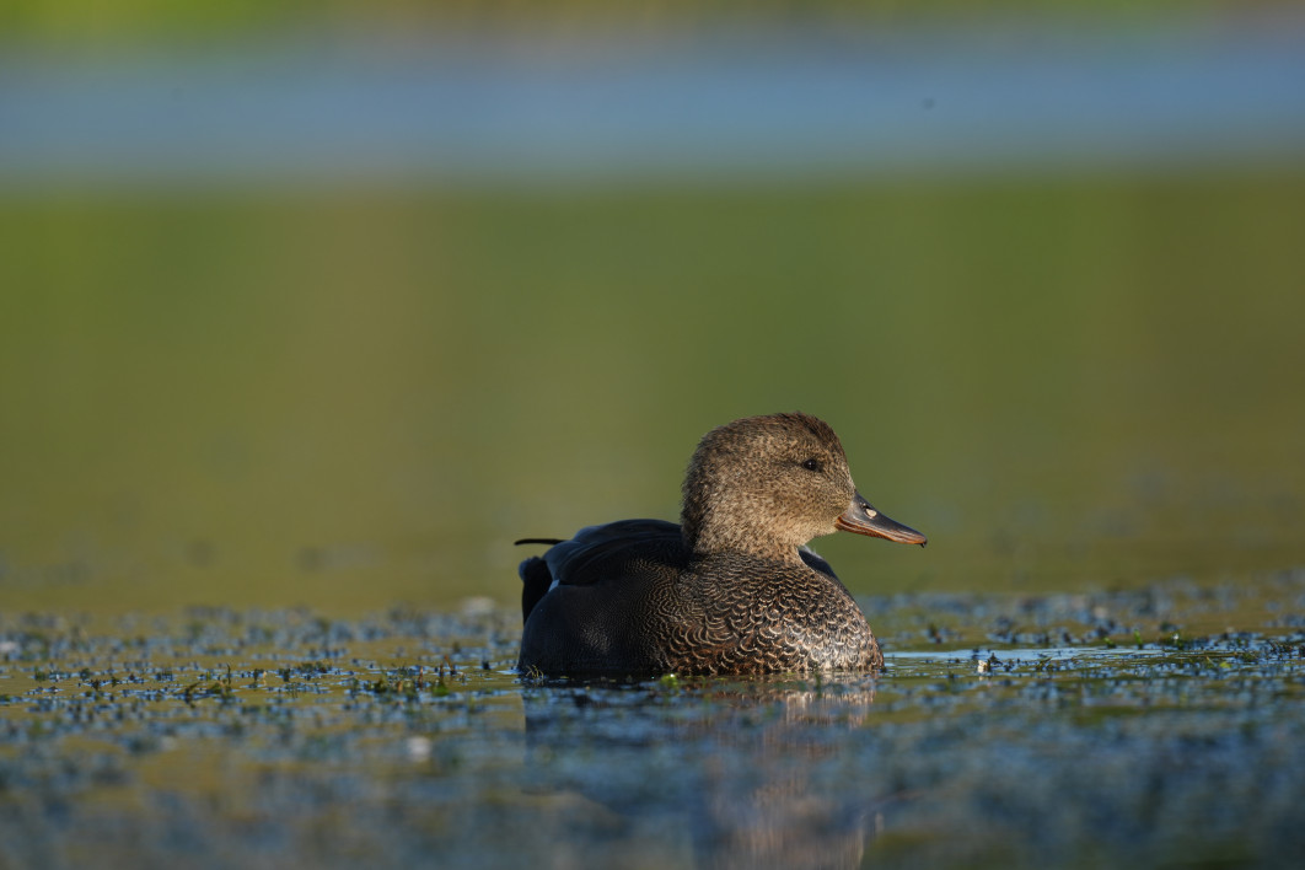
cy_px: 435
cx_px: 652
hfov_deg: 2.6
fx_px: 28998
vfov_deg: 1.7
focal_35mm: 800
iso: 400
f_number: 9
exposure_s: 1/640
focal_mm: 800
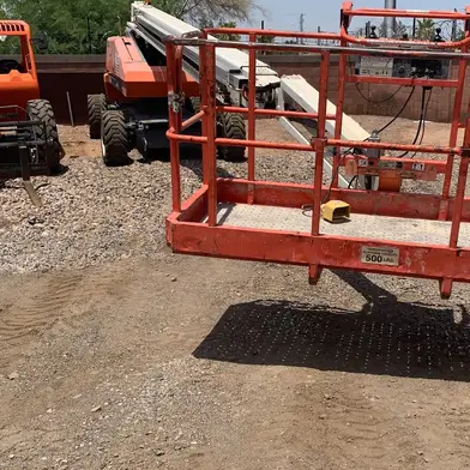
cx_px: 290
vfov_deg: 39.1
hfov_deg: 38.9
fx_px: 661
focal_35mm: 43
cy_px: 264
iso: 25
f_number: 1.8
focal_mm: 4.25
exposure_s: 1/3086
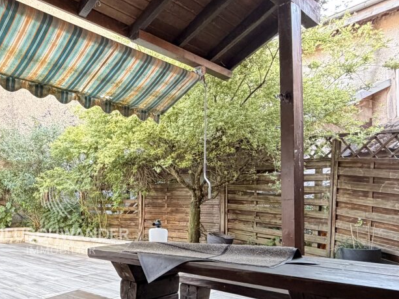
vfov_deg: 43.5
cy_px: 200
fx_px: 369
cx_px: 61
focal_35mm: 32
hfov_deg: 51.9
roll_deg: +0.2
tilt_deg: +0.7
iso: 320
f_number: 2.2
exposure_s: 1/60
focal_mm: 2.22
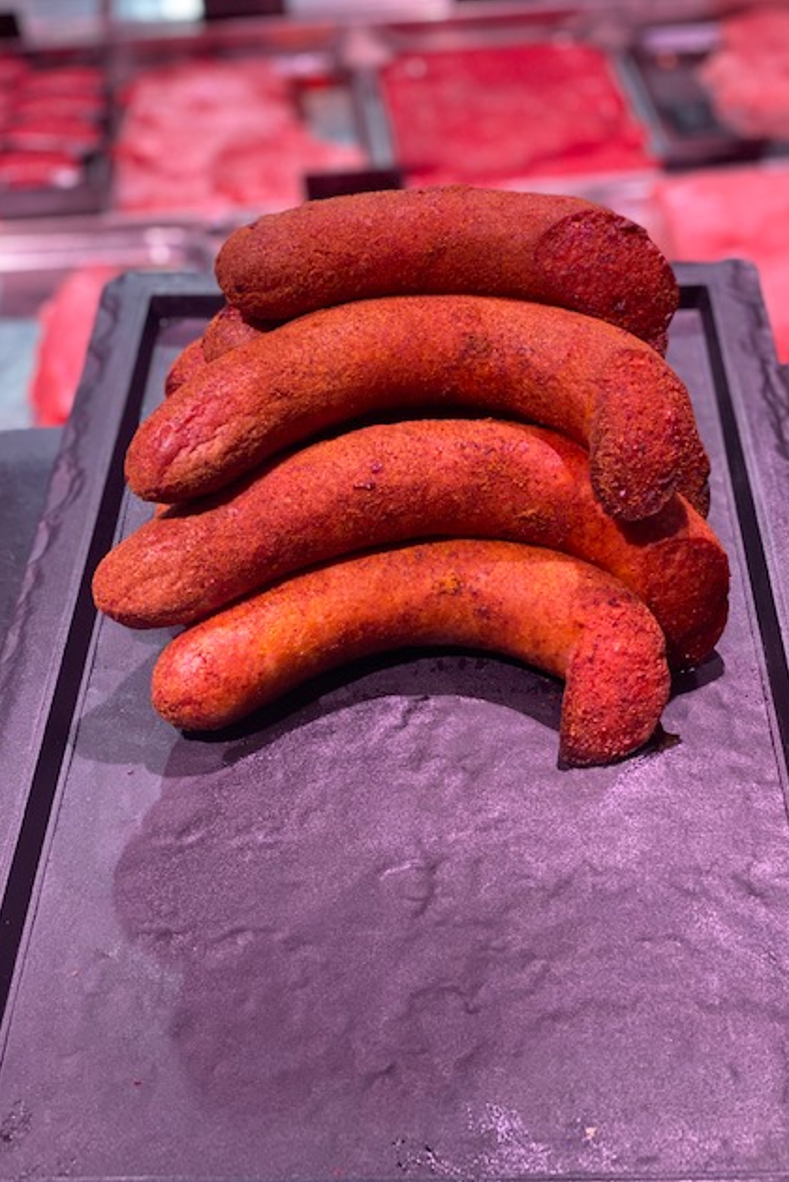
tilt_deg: -40.6
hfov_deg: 24.6
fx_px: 1806
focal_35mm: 55
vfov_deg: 36.2
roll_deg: +3.3
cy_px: 583
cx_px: 413
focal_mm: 6
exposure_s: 1/100
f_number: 2
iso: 160
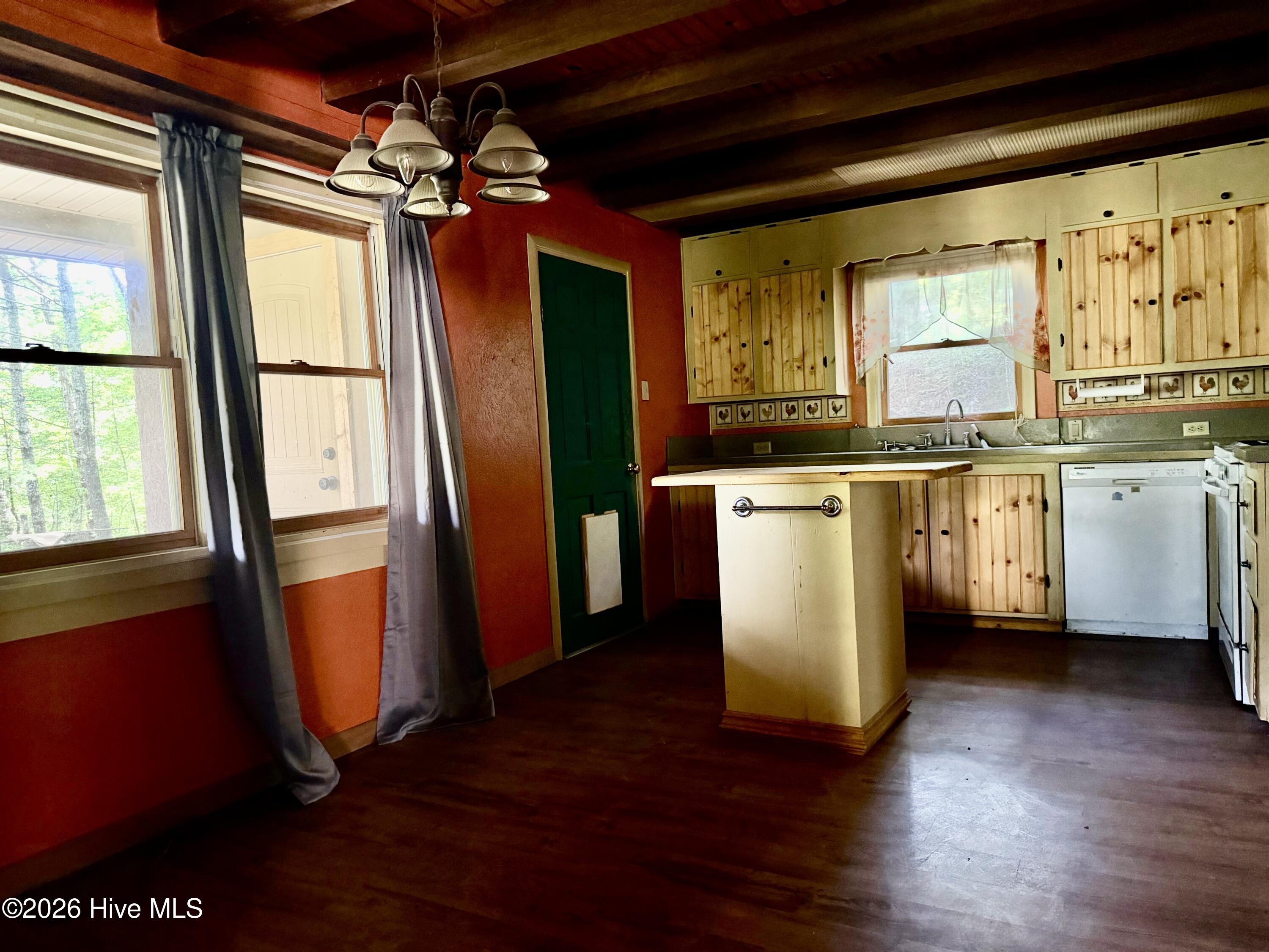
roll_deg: +2.7
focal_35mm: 24
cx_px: 634
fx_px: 880
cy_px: 476
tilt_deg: -3.4
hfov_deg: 71.6
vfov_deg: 56.8
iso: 1250
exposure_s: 1/30
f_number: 1.78
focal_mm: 6.76
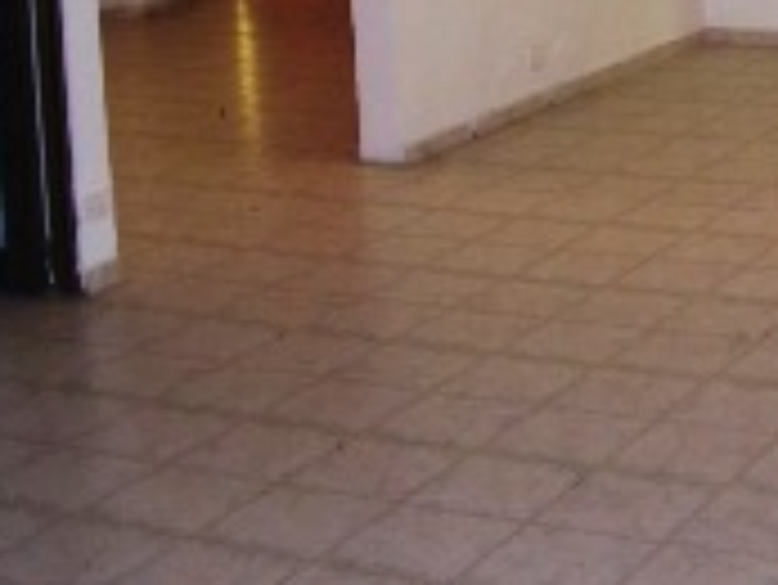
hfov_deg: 21.5
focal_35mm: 88
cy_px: -112
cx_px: 765
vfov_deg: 16.2
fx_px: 1979
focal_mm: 5.6
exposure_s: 1/60
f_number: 2.7
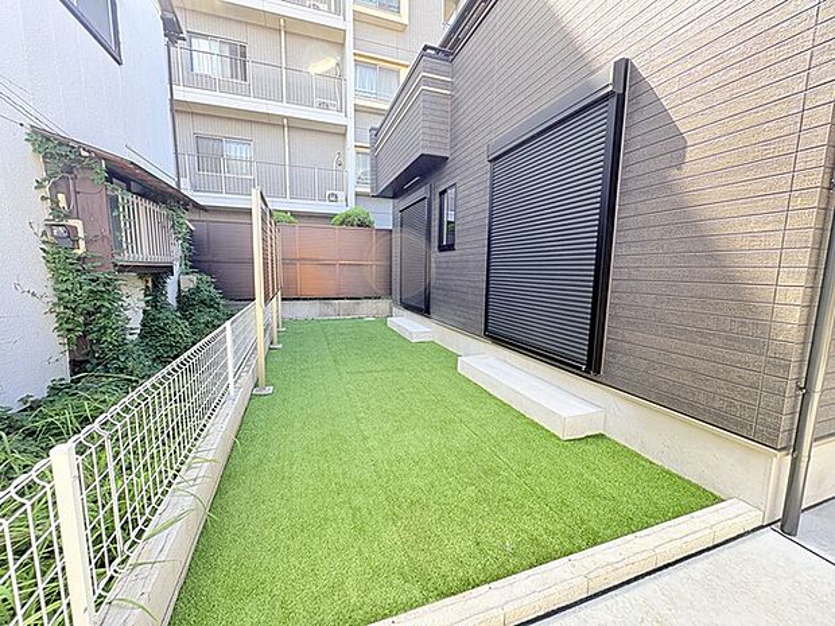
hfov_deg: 102.1
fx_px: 338
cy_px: 313
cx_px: 418
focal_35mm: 14
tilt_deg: -6.9
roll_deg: -0.9
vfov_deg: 85.7
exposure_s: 1/99
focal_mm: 2.22
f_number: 2.2
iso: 64
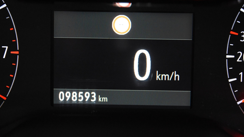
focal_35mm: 111
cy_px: 66
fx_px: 718
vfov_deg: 10.9
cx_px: 122
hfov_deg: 19.3
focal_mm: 70
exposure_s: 1/125
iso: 8000
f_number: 4
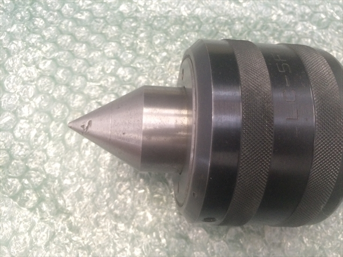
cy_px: 128
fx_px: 287
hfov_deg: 61.7
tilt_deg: -74.9
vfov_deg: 48.2
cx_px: 172
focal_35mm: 29
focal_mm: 4.15
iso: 200
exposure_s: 1/30
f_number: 2.2
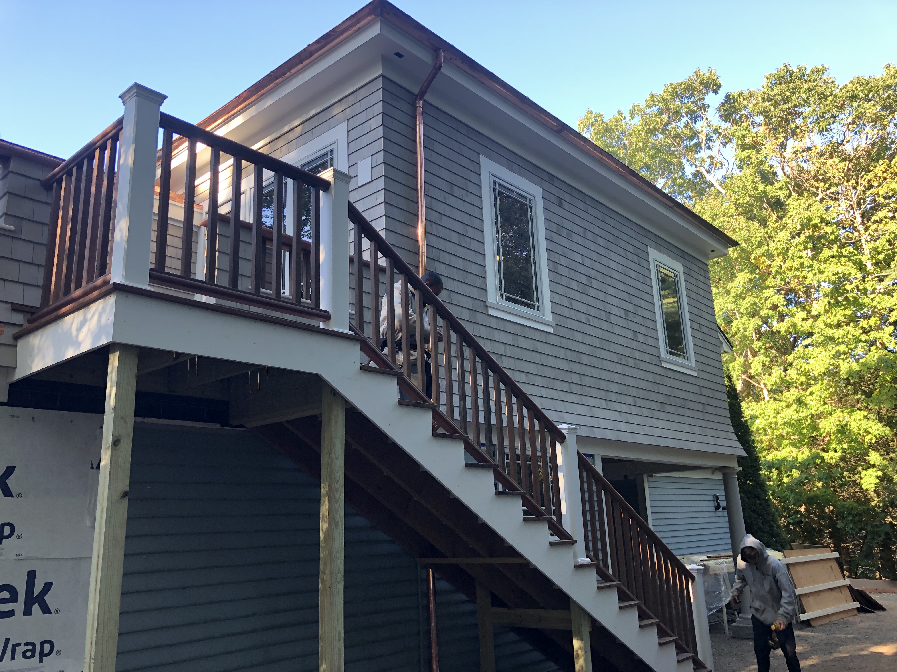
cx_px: 448
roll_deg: +2.8
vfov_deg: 49.7
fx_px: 726
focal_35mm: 28
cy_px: 336
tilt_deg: +16.0
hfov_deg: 63.4
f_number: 1.8
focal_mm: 3.99
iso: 40
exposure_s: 1/120
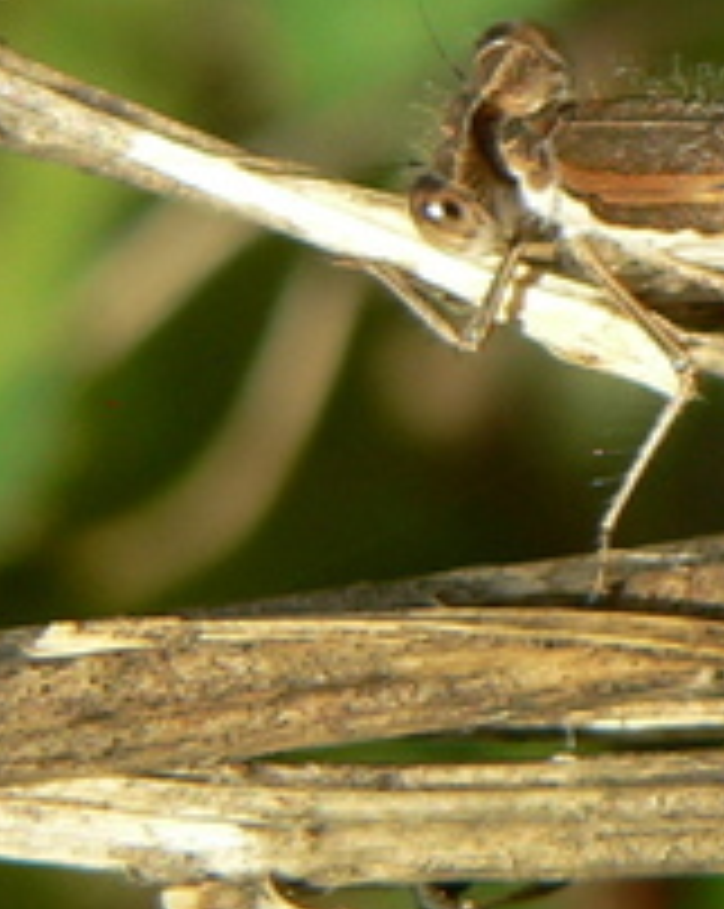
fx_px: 8752
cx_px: 1477
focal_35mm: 326
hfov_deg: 4.7
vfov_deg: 5.9
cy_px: 135
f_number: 4
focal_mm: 13.1
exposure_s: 1/400
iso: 80
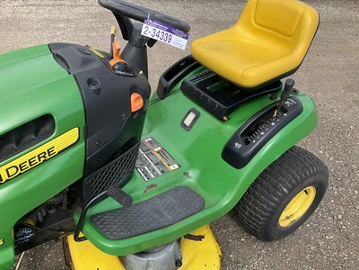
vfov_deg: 48.2
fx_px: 301
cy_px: 135
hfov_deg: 61.7
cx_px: 180
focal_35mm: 29
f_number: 1.8
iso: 25
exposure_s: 1/816
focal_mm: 3
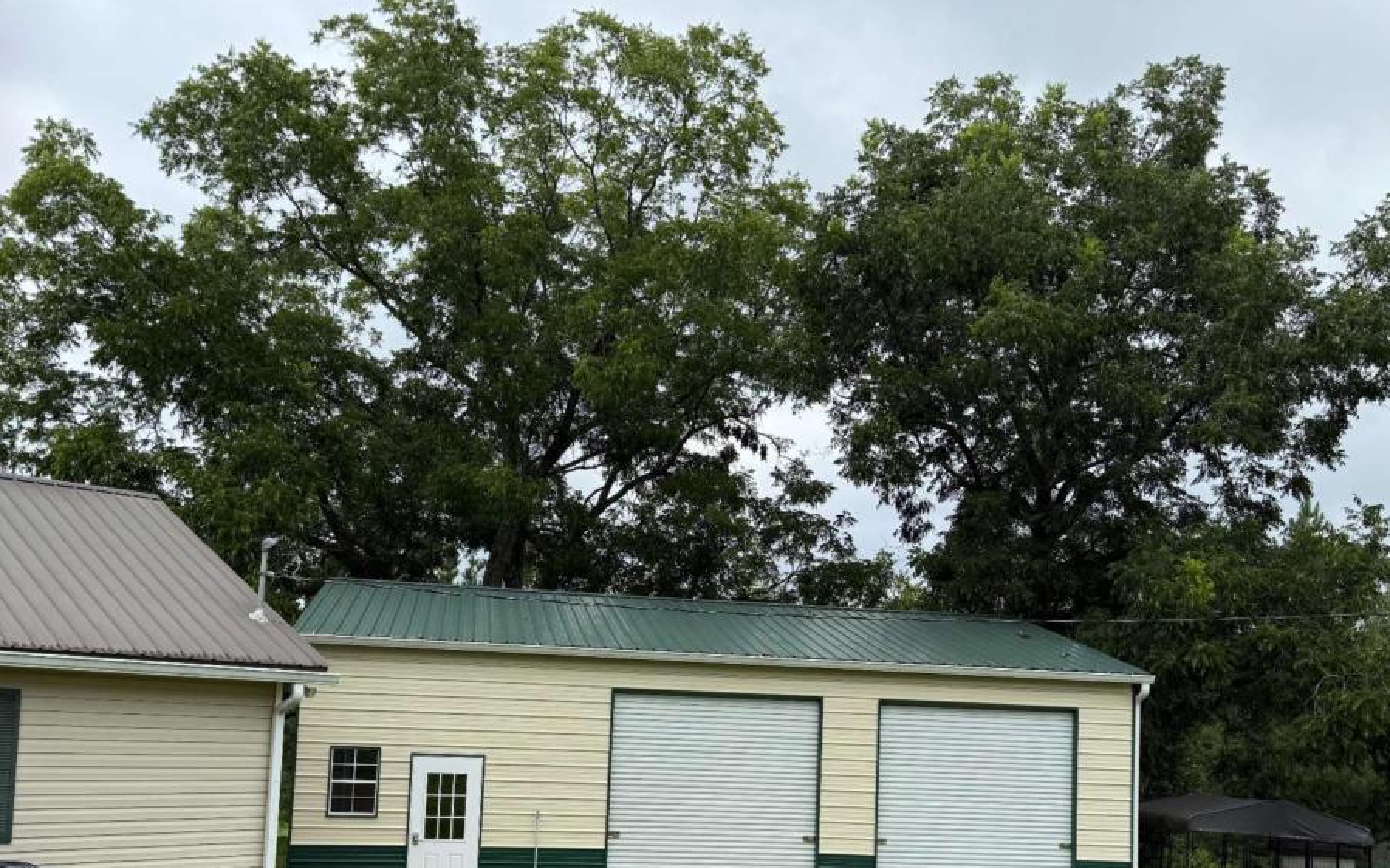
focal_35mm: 34
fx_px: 1288
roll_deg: -1.7
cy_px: 662
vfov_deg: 36.3
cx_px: 692
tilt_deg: +4.3
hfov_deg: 56.7
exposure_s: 1/2907
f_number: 1.78
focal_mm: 6.76
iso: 100
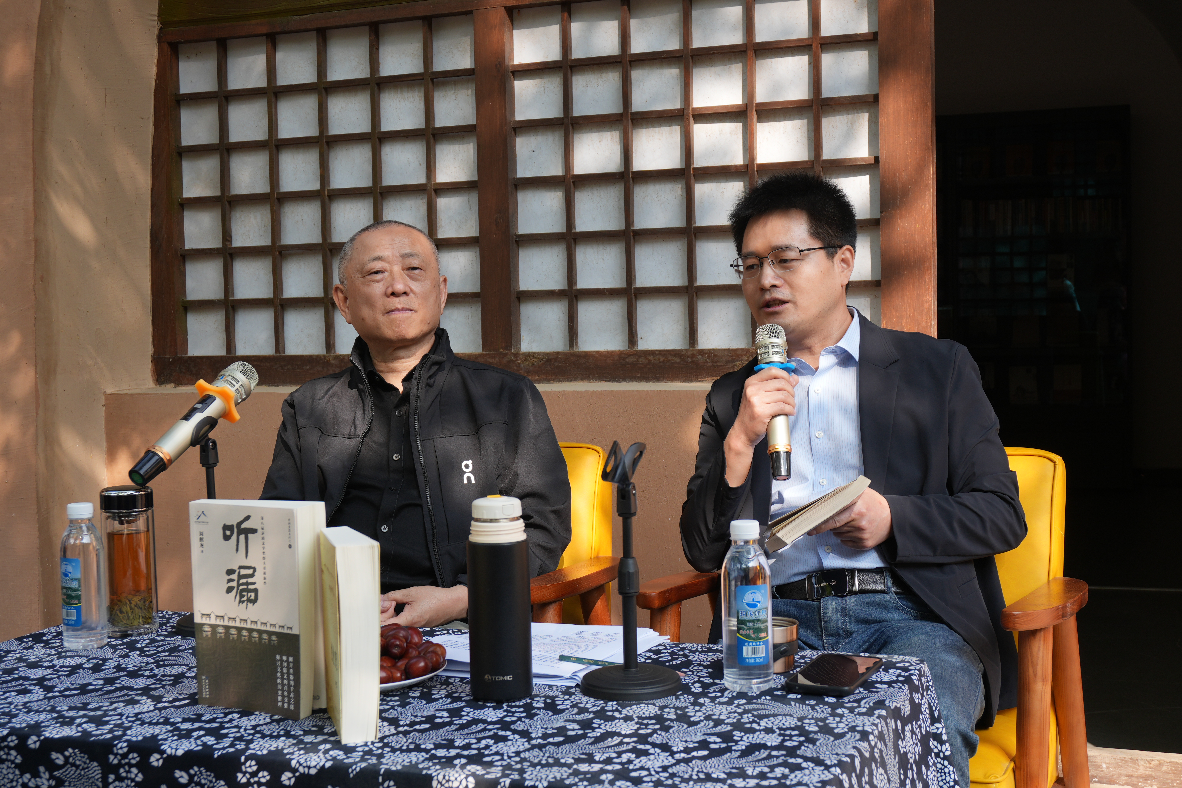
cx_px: 591
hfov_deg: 40.0
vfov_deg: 27.3
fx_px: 1625
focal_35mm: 50
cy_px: 394
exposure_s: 1/100
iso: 100
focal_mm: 33
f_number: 6.3
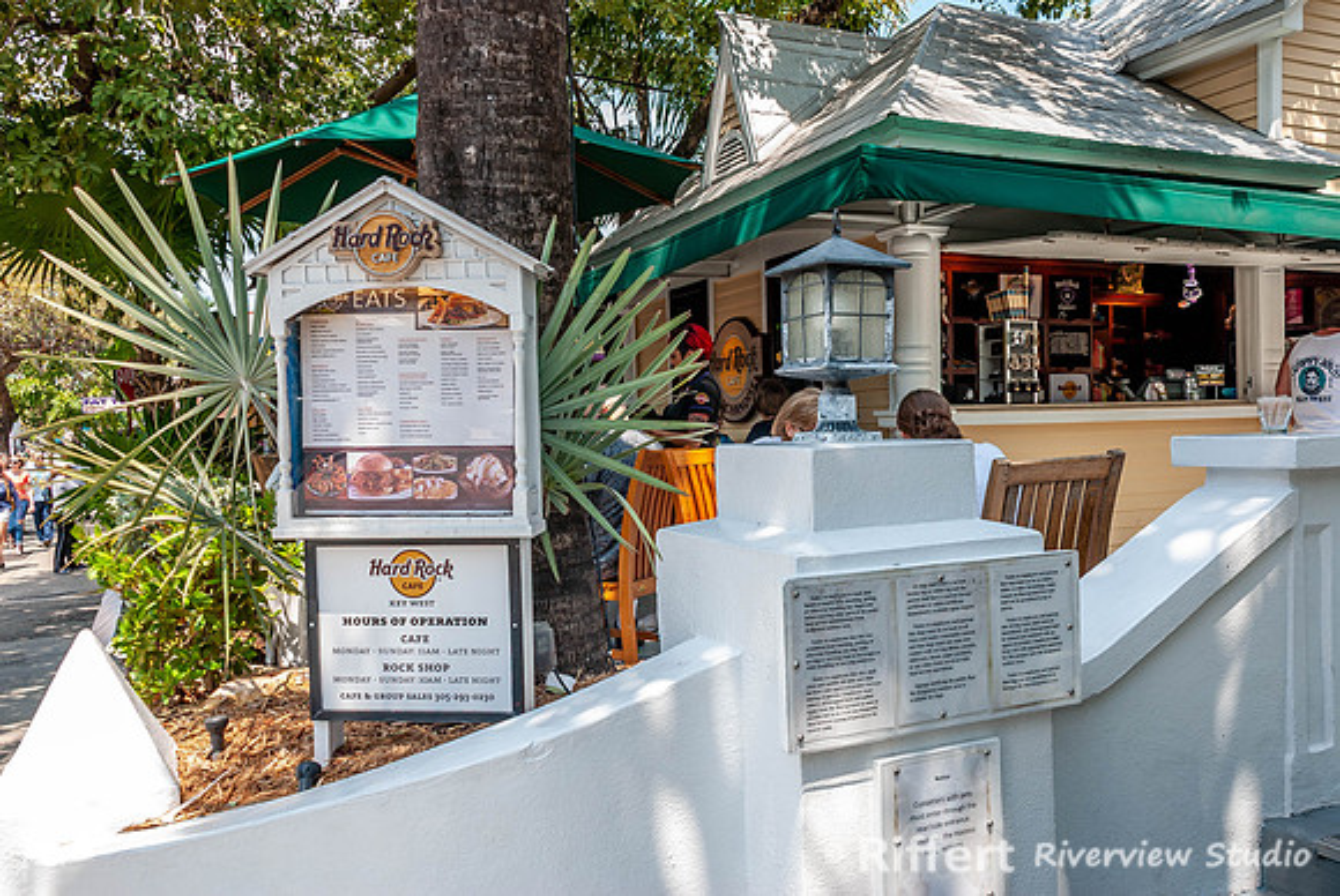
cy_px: 448
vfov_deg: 48.0
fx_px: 1006
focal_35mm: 27
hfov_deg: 67.3
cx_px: 670
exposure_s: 1/125
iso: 100
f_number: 5.6
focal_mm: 18
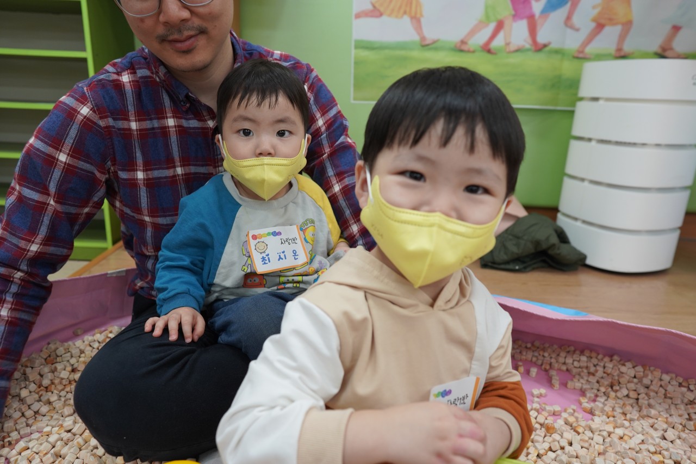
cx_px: 348
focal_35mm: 24
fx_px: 464
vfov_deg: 53.1
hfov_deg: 73.8
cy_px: 232
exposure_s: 1/160
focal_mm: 24
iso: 800
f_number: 4
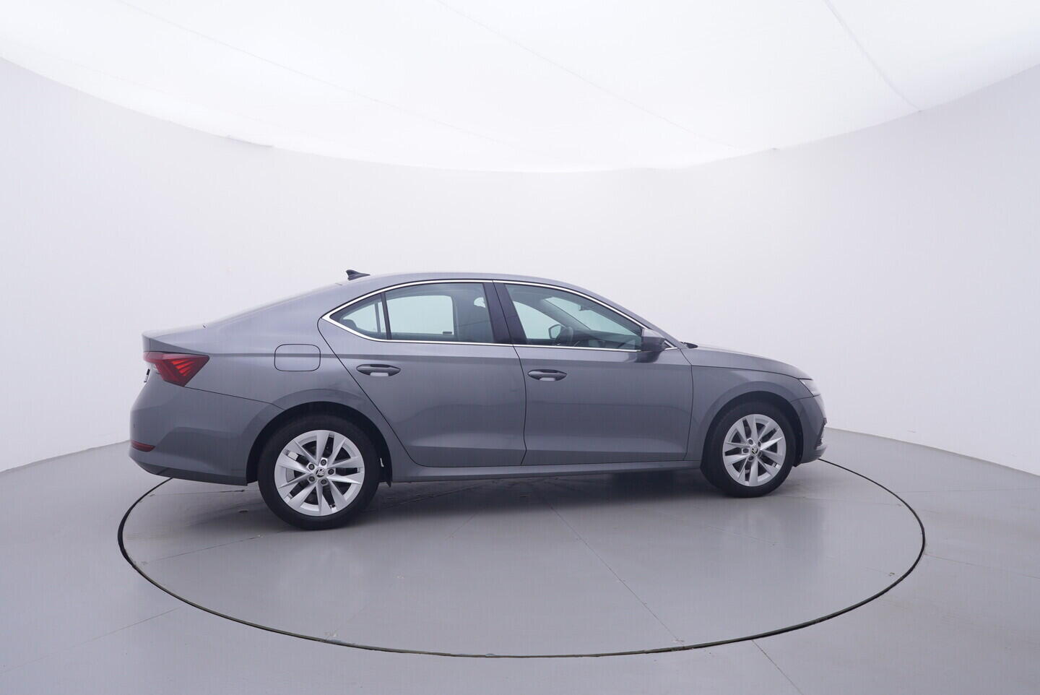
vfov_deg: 56.2
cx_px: 520
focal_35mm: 22
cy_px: 348
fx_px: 650
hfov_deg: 77.3
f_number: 5
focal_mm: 15
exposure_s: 1/80
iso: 200
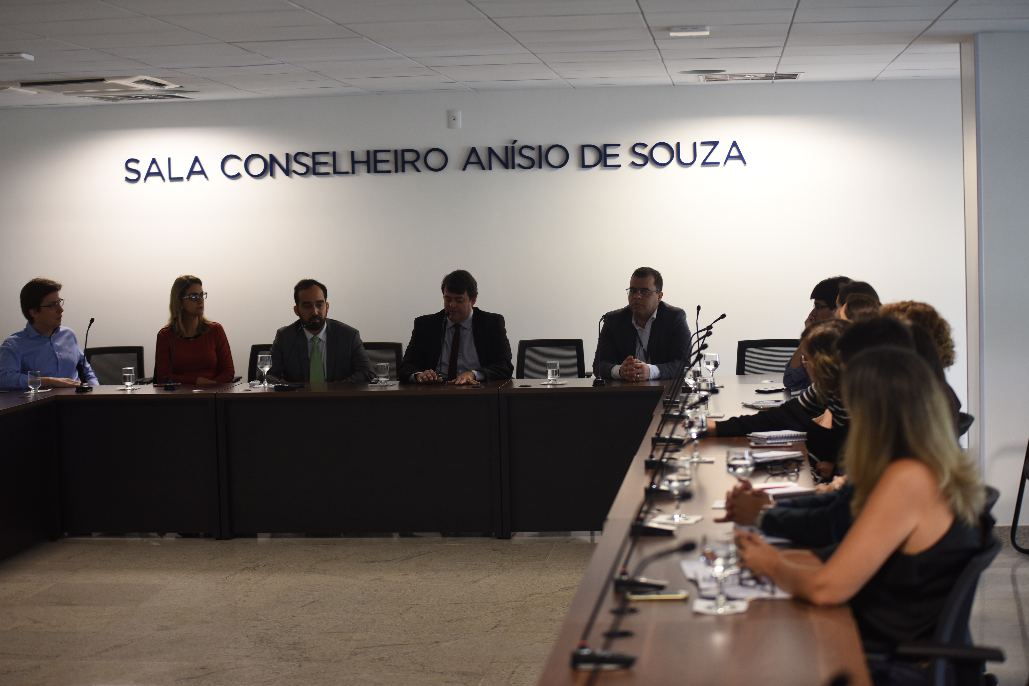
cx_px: 514
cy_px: 343
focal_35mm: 70
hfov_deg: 28.8
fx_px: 2001
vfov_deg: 19.5
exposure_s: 1/100
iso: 640
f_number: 3.2
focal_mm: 70
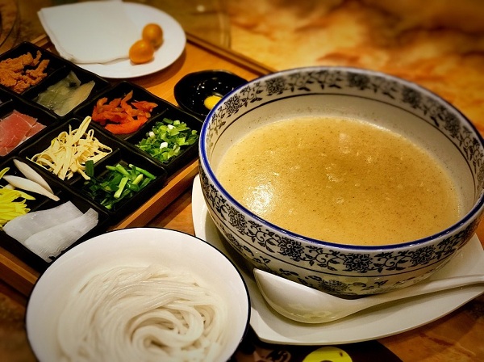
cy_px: 181
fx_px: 796
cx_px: 242
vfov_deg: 25.6
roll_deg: -3.5
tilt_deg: -41.6
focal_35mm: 57
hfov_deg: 33.8
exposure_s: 1/50
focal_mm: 6.6
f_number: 2.8
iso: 250
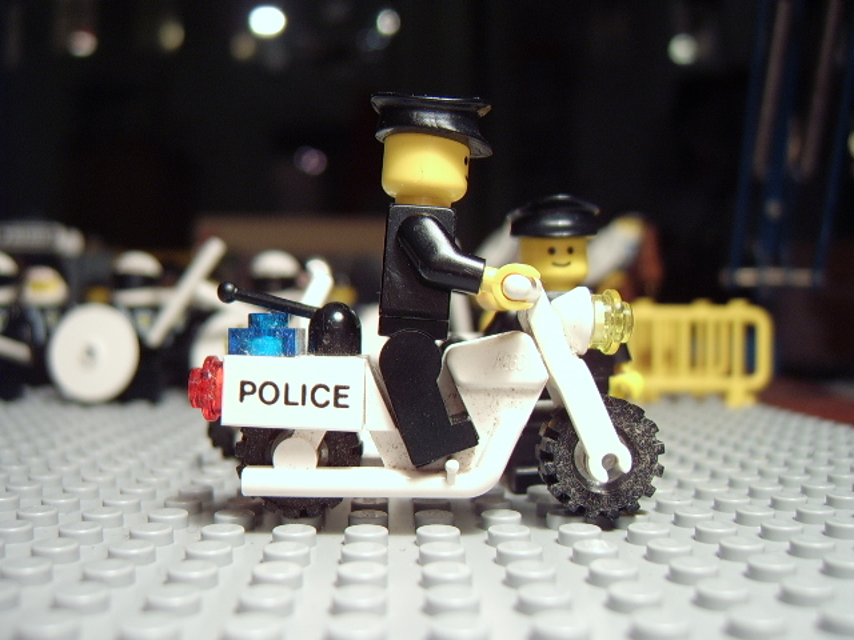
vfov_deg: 45.4
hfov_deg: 58.4
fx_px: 765
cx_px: 427
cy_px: 320
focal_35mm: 31
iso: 100
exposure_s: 1/8
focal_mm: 8.13
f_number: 2.7
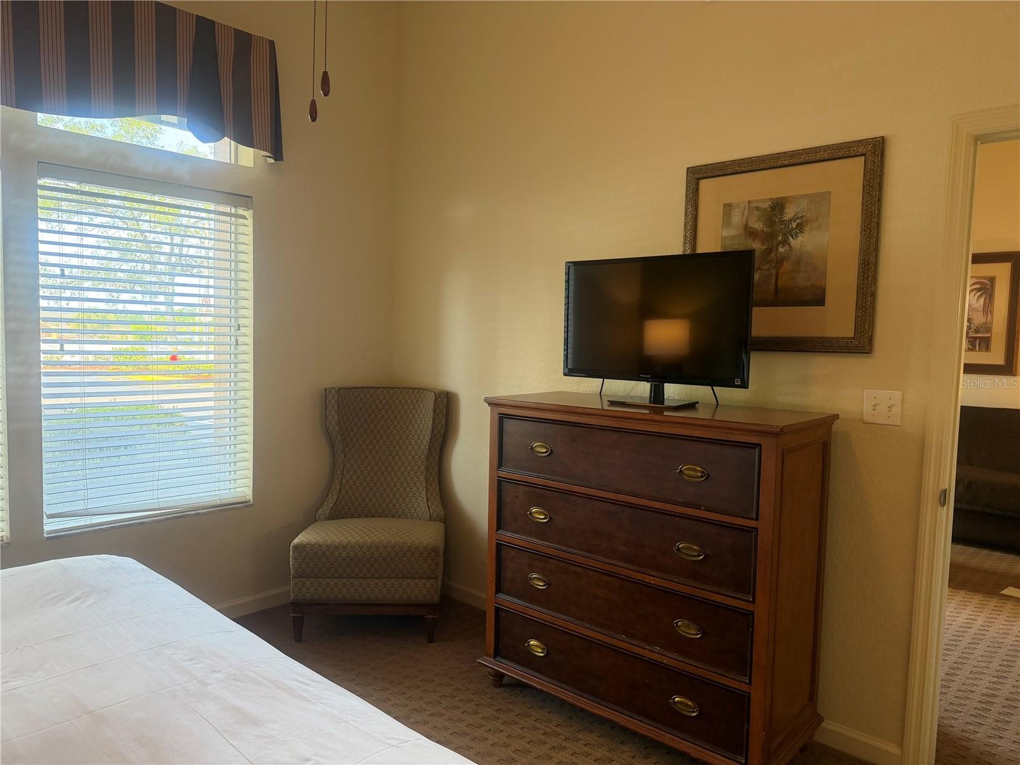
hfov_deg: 71.6
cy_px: 382
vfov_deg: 56.8
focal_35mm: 24
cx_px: 510
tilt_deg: -4.4
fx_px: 707
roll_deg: -1.6
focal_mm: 6.76
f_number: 1.78
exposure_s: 1/120
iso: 200
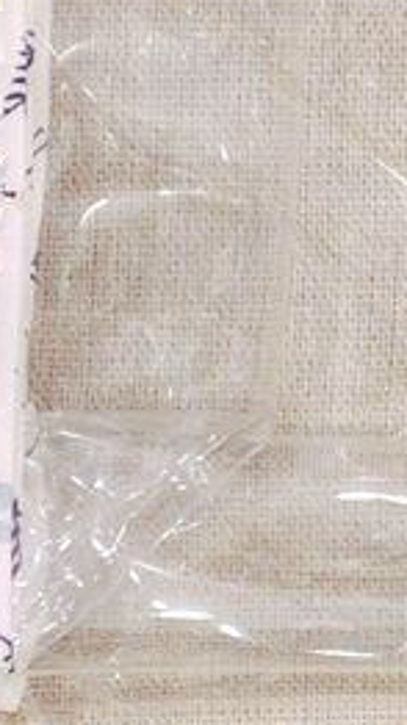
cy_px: 1014
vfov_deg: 6.9
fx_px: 5901
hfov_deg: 3.9
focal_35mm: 307
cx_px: 983
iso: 80
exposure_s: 1/100
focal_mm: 5.52
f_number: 1.95
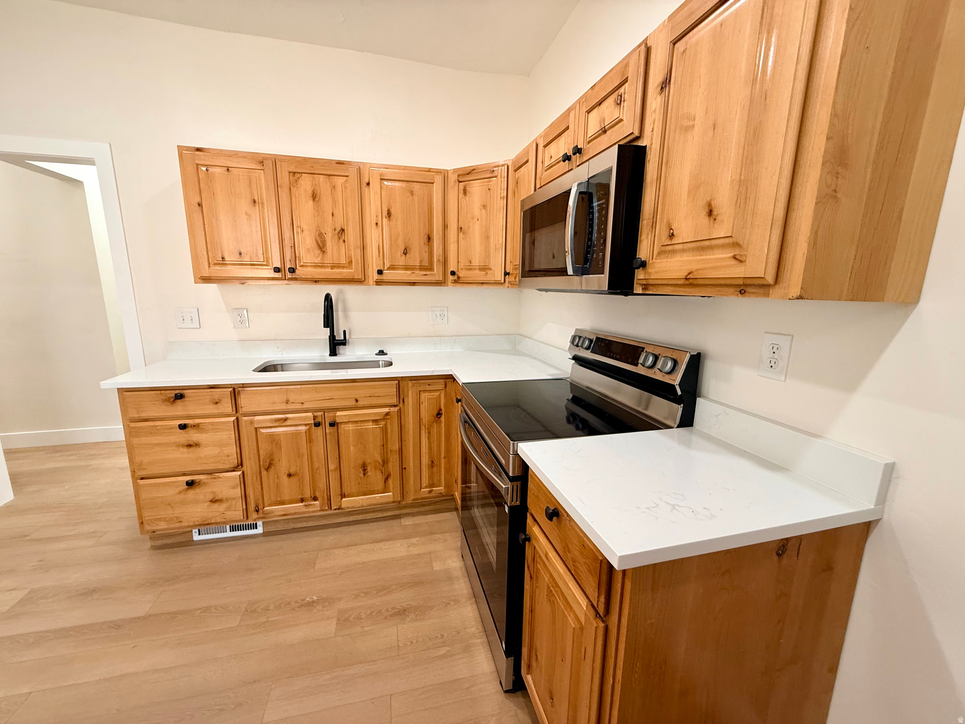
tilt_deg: -10.2
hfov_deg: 102.1
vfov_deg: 85.7
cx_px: 482
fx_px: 390
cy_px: 362
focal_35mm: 14
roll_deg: -0.6
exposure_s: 1/60
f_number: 2.2
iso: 160
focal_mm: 2.22
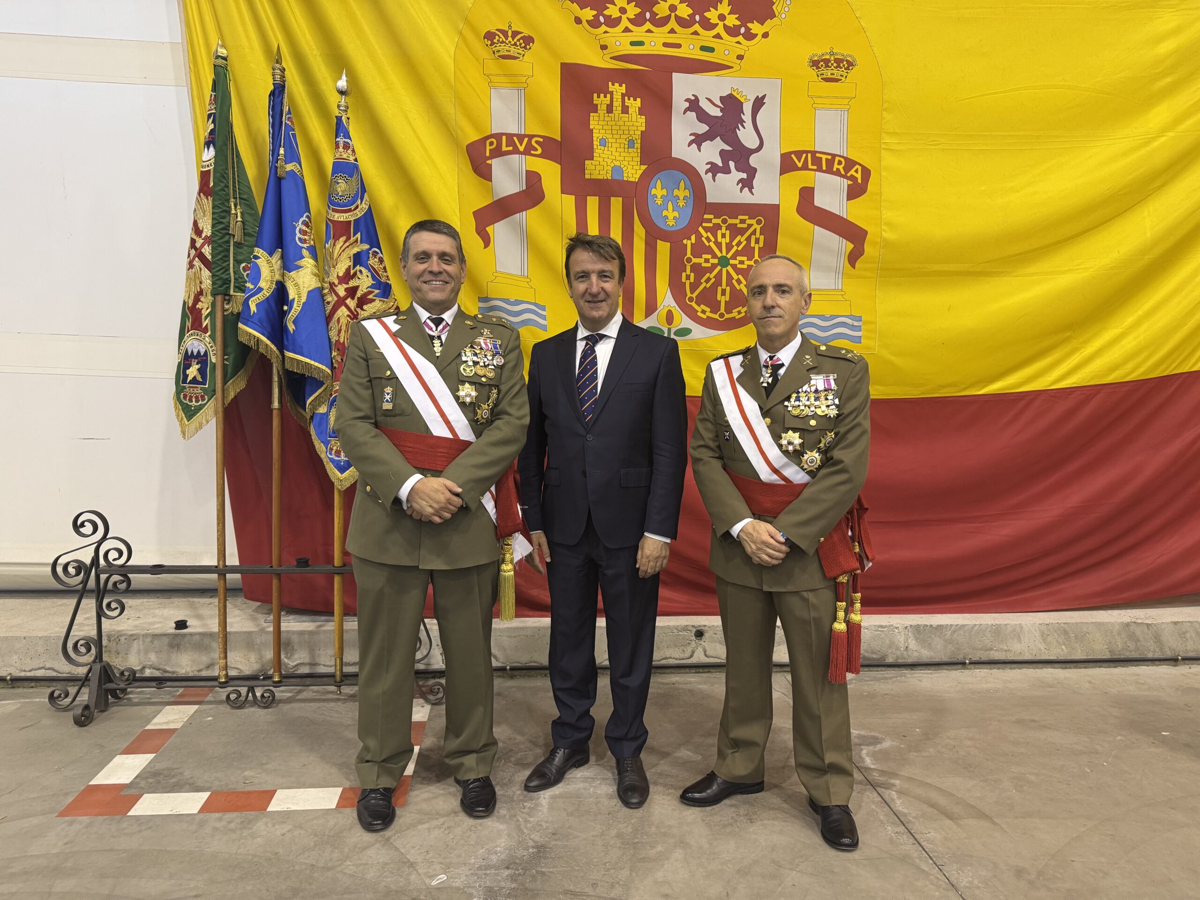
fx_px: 832
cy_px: 450
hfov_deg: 71.6
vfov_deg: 56.8
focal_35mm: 24
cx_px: 600
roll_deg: -0.9
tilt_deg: -6.7
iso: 250
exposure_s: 1/50
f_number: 1.78
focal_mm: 6.76
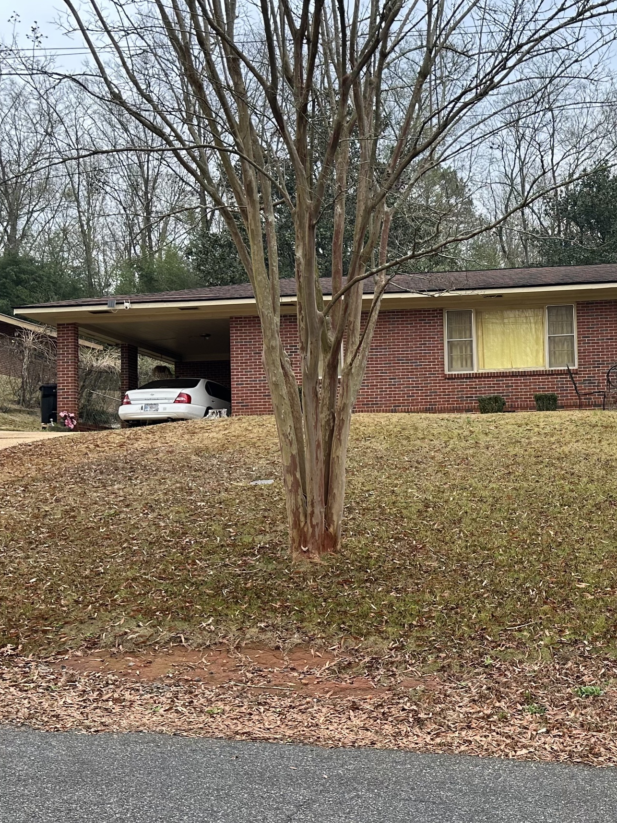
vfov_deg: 43.8
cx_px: 550
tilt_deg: +4.8
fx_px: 1022
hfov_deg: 32.0
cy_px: 449
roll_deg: +1.7
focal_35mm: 43
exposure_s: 1/163
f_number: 1.78
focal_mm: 6.86
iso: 80
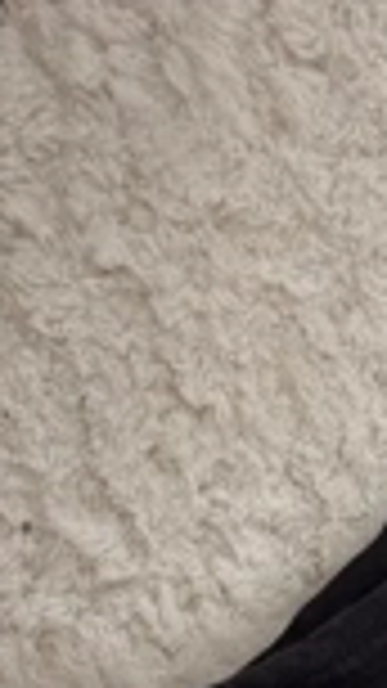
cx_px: 356
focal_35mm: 74
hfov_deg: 16.1
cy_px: 890
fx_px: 1351
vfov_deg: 24.9
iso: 125
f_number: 1.6
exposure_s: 1/62
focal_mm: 5.96
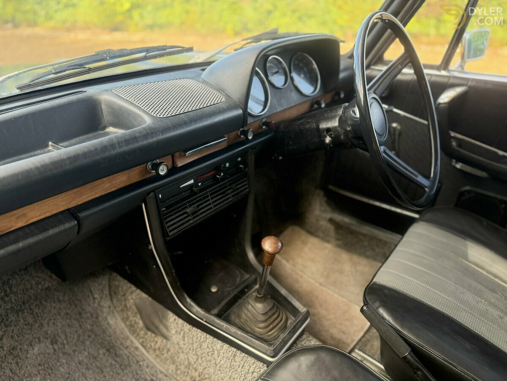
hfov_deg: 71.6
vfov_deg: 56.8
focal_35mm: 24
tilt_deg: -30.0
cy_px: 190
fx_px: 352
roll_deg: +0.8
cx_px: 254
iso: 200
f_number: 1.78
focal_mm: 6.76
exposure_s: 1/169
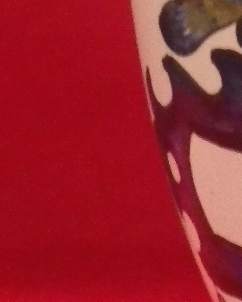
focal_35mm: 166
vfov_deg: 11.4
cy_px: -42
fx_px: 1486
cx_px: 504
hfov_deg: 8.7
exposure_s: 1/10
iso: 800
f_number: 3.8
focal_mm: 6.1
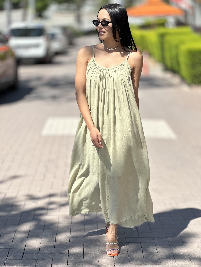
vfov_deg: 25.3
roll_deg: -0.1
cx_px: 100
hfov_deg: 19.1
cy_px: 134
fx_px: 596
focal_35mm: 77
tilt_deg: -14.5
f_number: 2.8
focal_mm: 9
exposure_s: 1/861
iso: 32
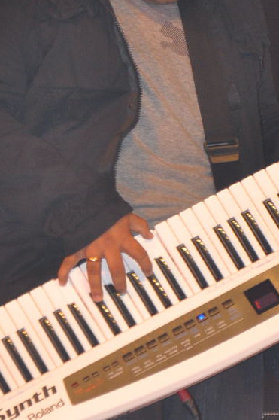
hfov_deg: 3.0
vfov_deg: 4.6
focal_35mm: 451
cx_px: 132
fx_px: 5257
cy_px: 237
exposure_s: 1/100
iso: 640
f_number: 5.6
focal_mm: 105
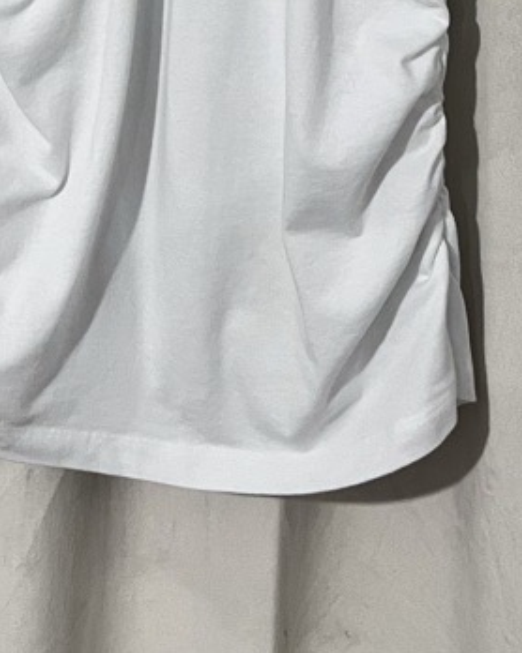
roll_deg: -1.6
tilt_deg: -2.0
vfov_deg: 22.4
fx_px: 1411
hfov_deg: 20.9
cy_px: -265
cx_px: 310
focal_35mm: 73
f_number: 1.6
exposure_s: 1/50
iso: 160
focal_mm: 5.1
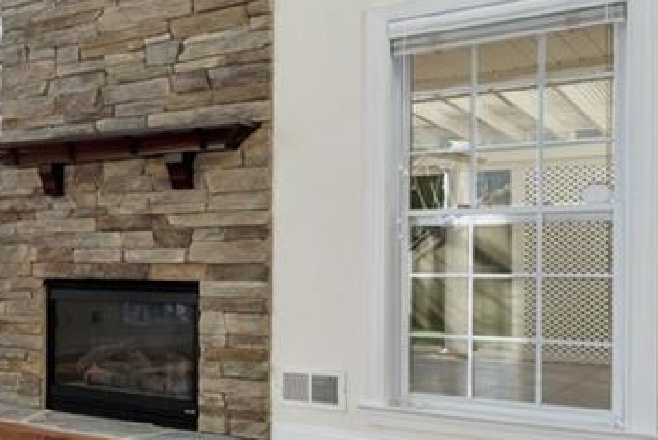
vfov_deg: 29.2
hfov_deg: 30.2
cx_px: -264
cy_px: 258
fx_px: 841
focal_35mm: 46
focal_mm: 16
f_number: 8
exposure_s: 1/20
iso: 320
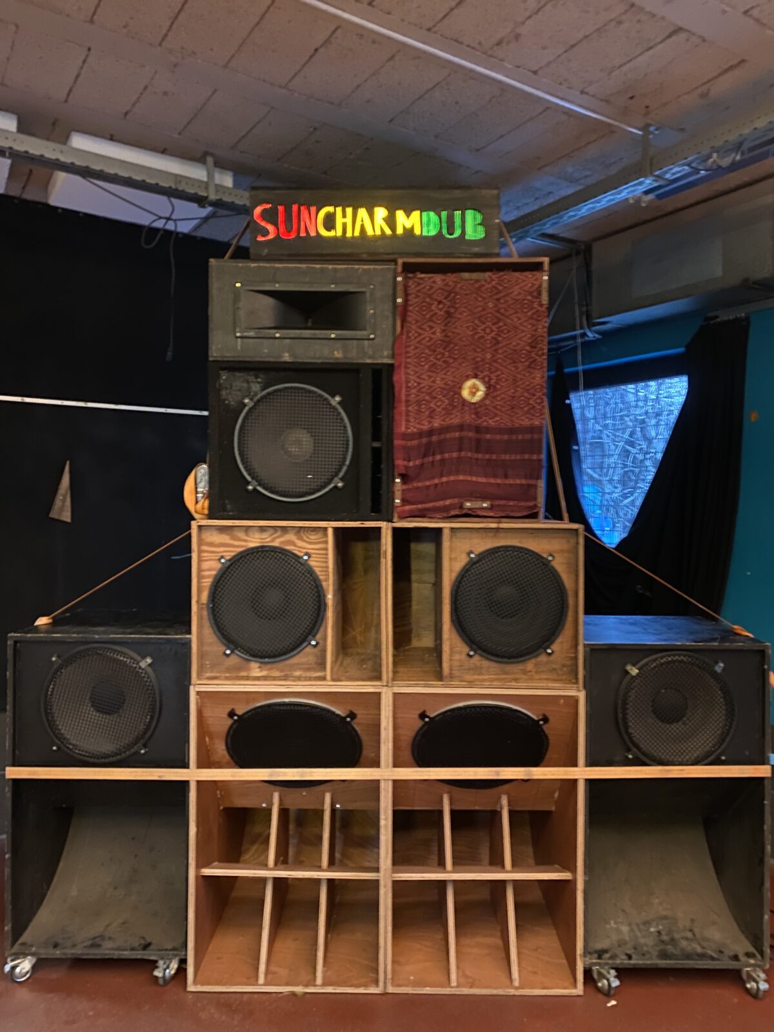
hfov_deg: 53.1
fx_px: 775
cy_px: 516
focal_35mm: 26
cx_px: 387
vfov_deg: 67.3
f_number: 1.8
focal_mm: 4.25
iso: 1000
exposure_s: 1/23
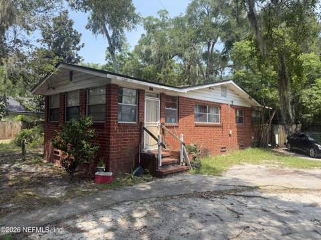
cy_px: 120
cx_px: 160
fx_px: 222
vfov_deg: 56.7
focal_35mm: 24
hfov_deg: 71.7
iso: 80
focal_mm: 6.76
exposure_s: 1/1618
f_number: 1.78
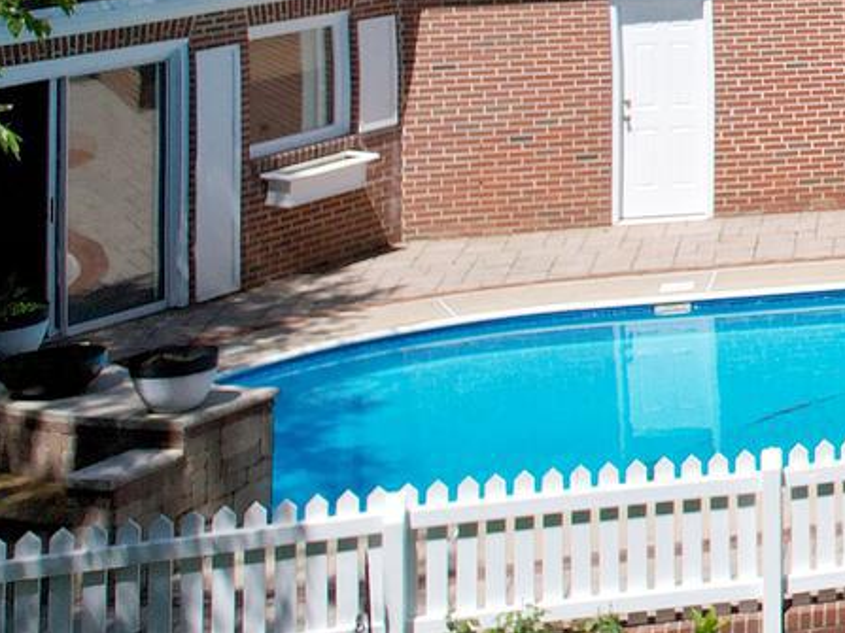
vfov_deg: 14.3
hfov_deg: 14.7
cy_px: -282
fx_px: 2367
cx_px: 1913
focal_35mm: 97
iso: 100
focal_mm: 8.38
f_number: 2.8
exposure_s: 1/2500
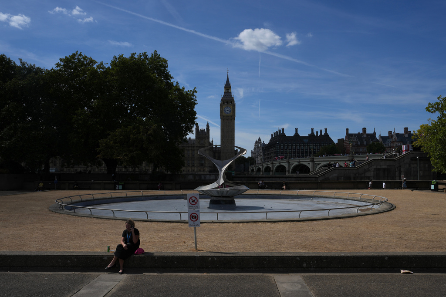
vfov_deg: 42.3
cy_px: 148
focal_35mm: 31
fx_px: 384
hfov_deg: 60.3
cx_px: 223
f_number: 10
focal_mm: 31
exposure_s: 1/800
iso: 100
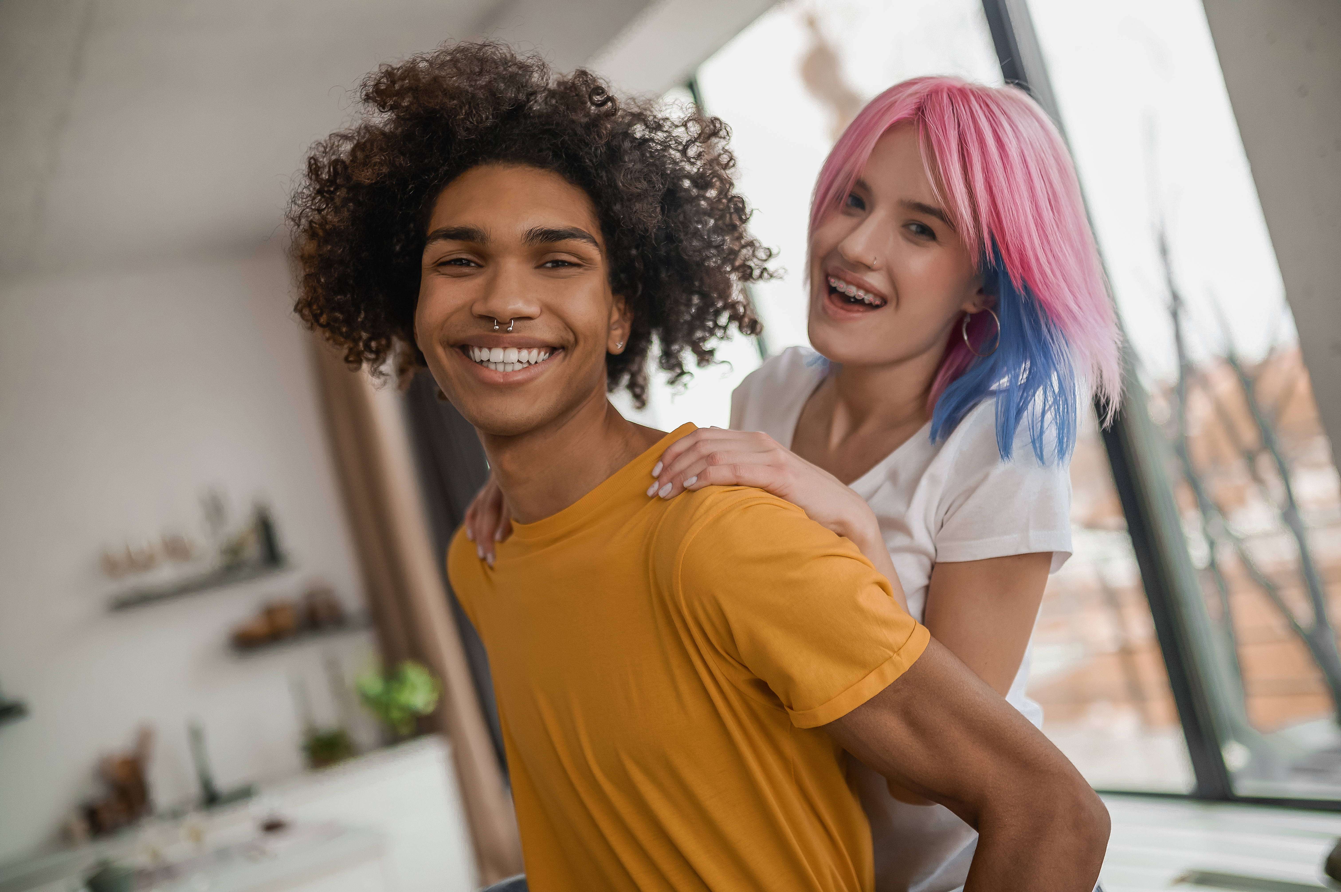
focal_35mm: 35
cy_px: 446
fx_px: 1303
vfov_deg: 37.8
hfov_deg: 54.5
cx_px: 670
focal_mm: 35
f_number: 1.6
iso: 800
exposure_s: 1/400
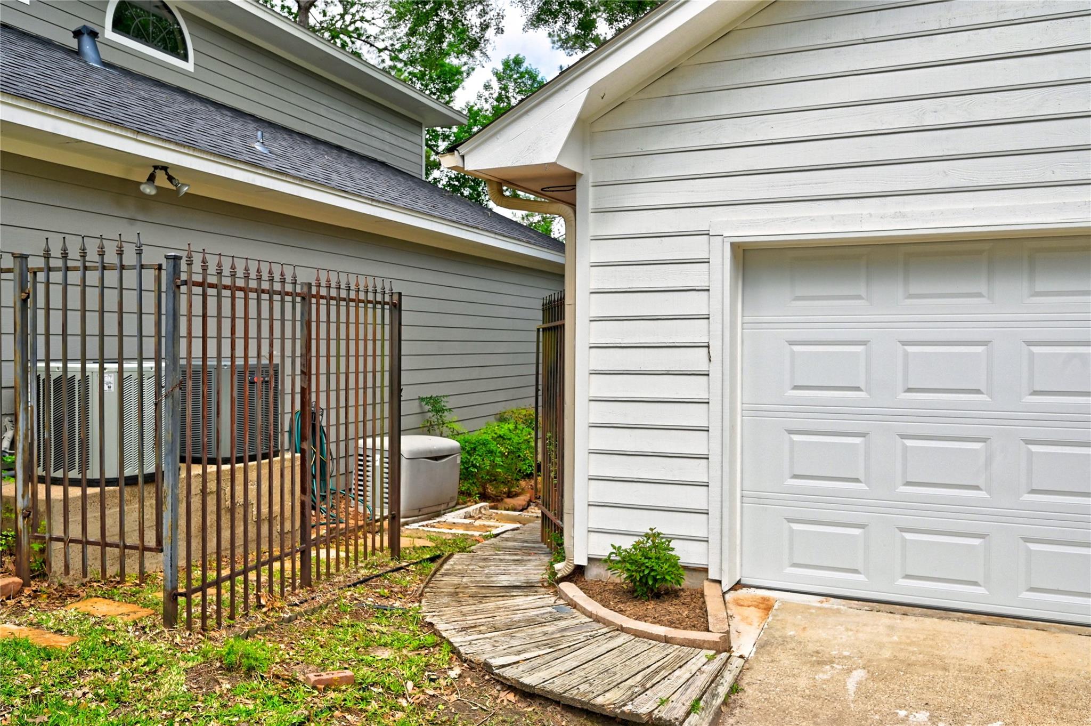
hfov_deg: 62.0
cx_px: 546
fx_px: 908
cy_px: 363
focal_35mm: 30
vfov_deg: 43.5
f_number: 8
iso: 400
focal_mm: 30
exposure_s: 1/400
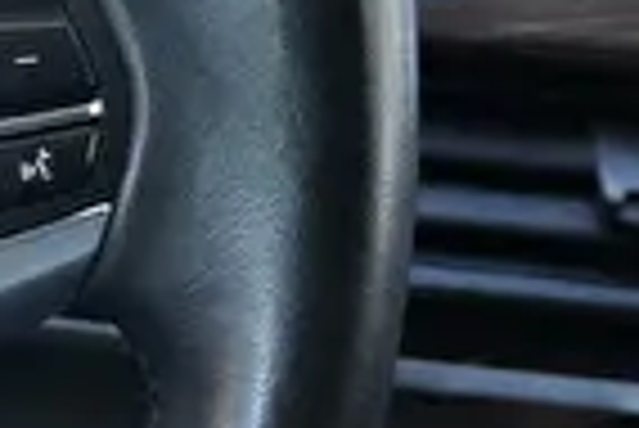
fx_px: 3746
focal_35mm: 211
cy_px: 146
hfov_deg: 8.9
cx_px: -864
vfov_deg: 6.5
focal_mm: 25
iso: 5000
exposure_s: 1/160
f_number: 4.5
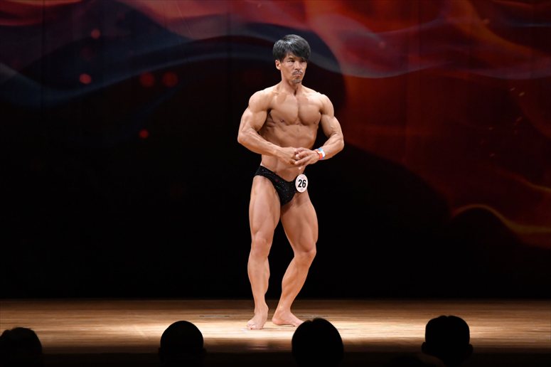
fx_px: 3672
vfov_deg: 5.7
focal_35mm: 240
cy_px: 184
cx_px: 276
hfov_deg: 8.6
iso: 4000
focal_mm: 160
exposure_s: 1/400
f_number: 5.6
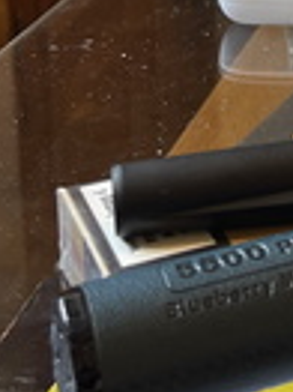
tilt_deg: -10.6
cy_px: -221
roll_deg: -1.3
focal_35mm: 118
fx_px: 1334
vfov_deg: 15.3
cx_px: 599
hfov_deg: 11.3
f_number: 1.6
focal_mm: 5.1
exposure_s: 1/60
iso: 80
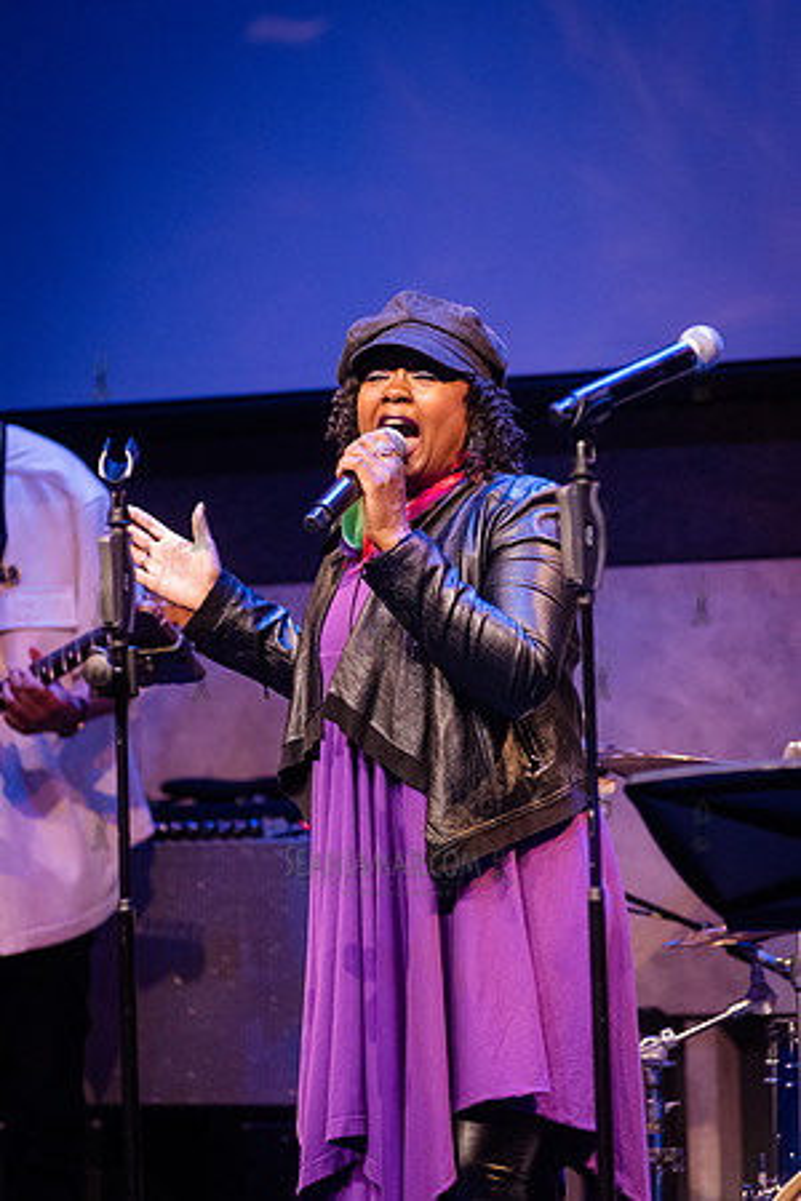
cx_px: 400
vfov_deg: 11.1
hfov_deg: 7.4
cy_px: 600
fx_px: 6174
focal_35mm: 185
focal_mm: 185
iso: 6400
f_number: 4
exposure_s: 1/400
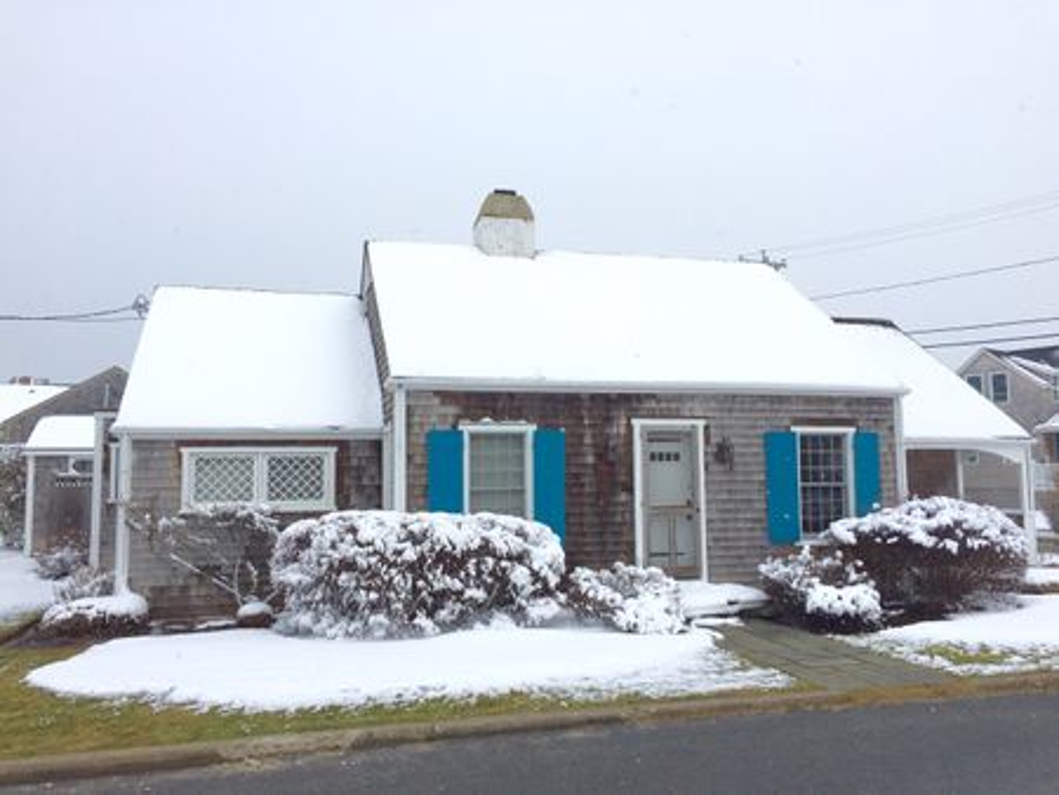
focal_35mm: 29
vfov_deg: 48.3
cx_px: 530
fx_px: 888
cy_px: 398
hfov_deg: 61.6
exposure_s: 1/1980
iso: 32
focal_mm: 4.15
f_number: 2.2
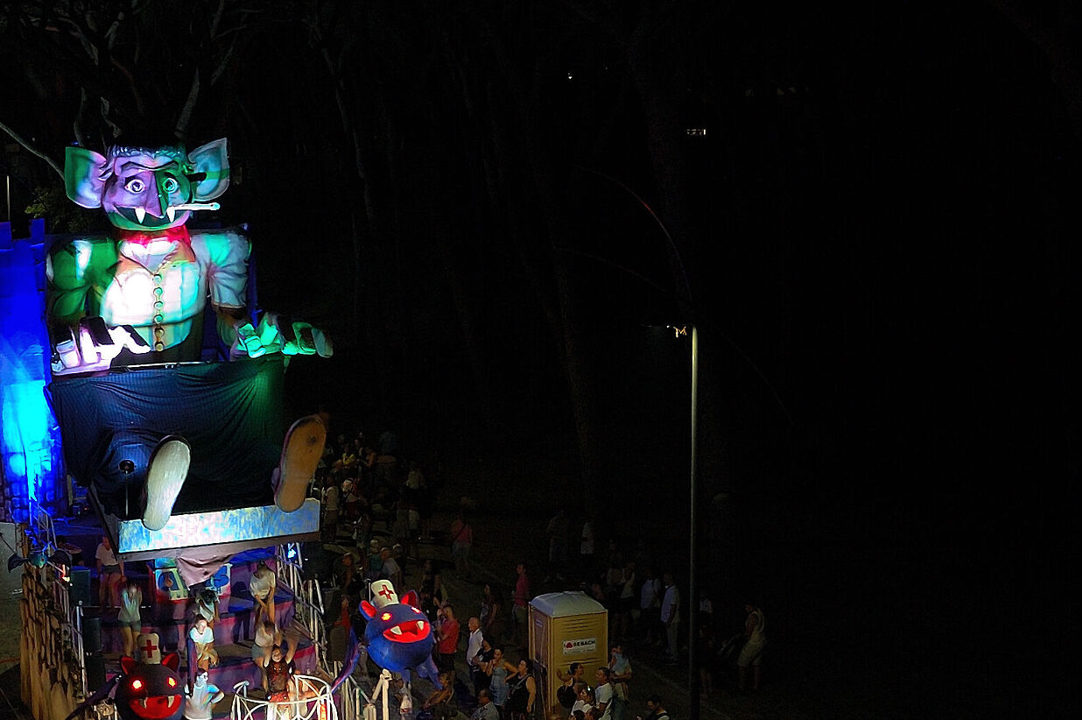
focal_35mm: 67
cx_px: 182
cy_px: 446
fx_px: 2011
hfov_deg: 29.3
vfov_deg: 20.3
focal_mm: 23
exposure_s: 1/6
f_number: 3.8
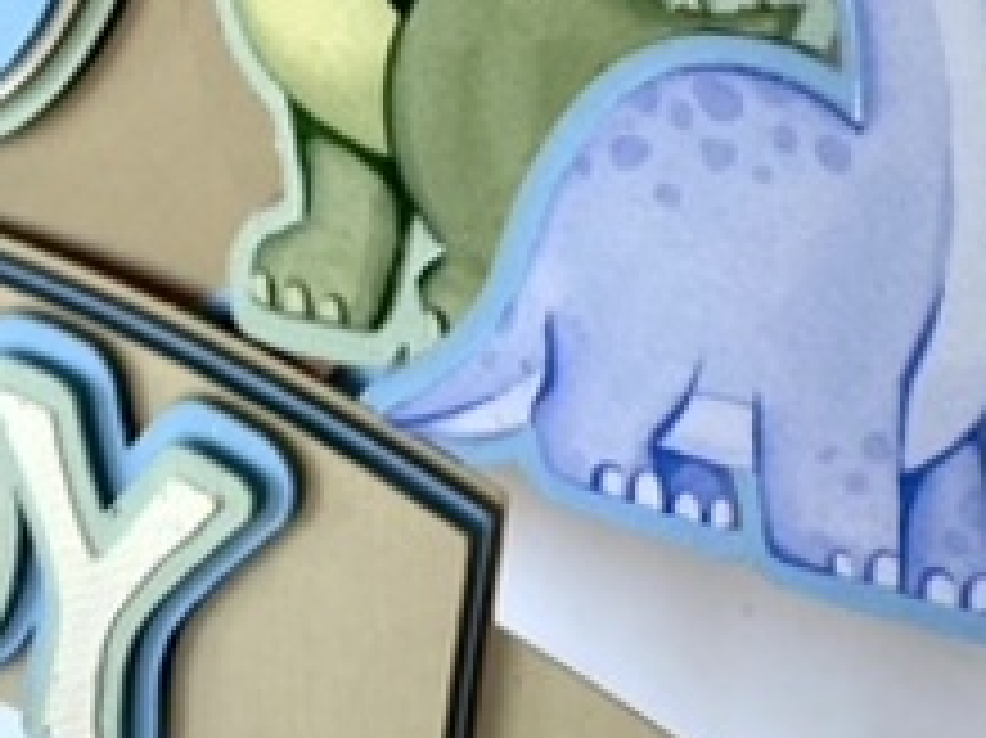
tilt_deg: -3.2
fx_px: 2363
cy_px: -544
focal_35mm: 83
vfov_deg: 15.5
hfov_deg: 23.6
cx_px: 507
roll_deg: +1.8
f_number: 1.8
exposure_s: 1/120
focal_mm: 4.25
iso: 50
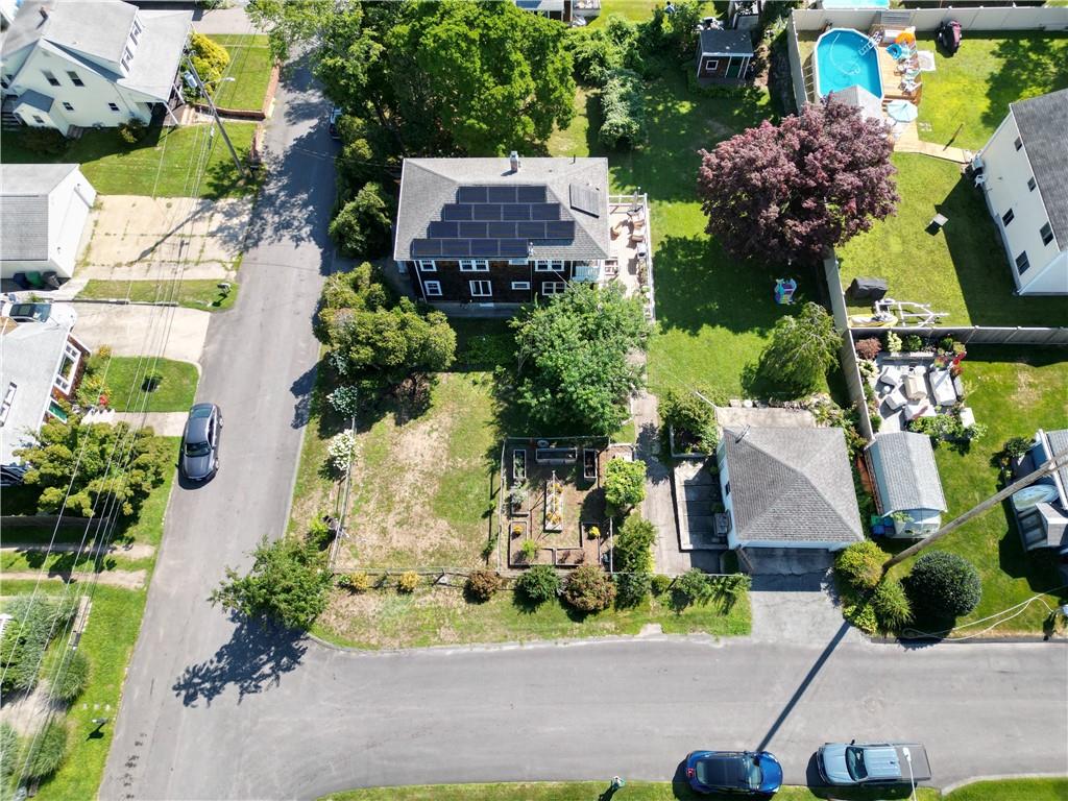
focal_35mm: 24
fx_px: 740
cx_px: 534
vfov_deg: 56.8
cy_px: 400
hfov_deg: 71.6
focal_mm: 6.72
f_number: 1.7
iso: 150
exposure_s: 1/1250
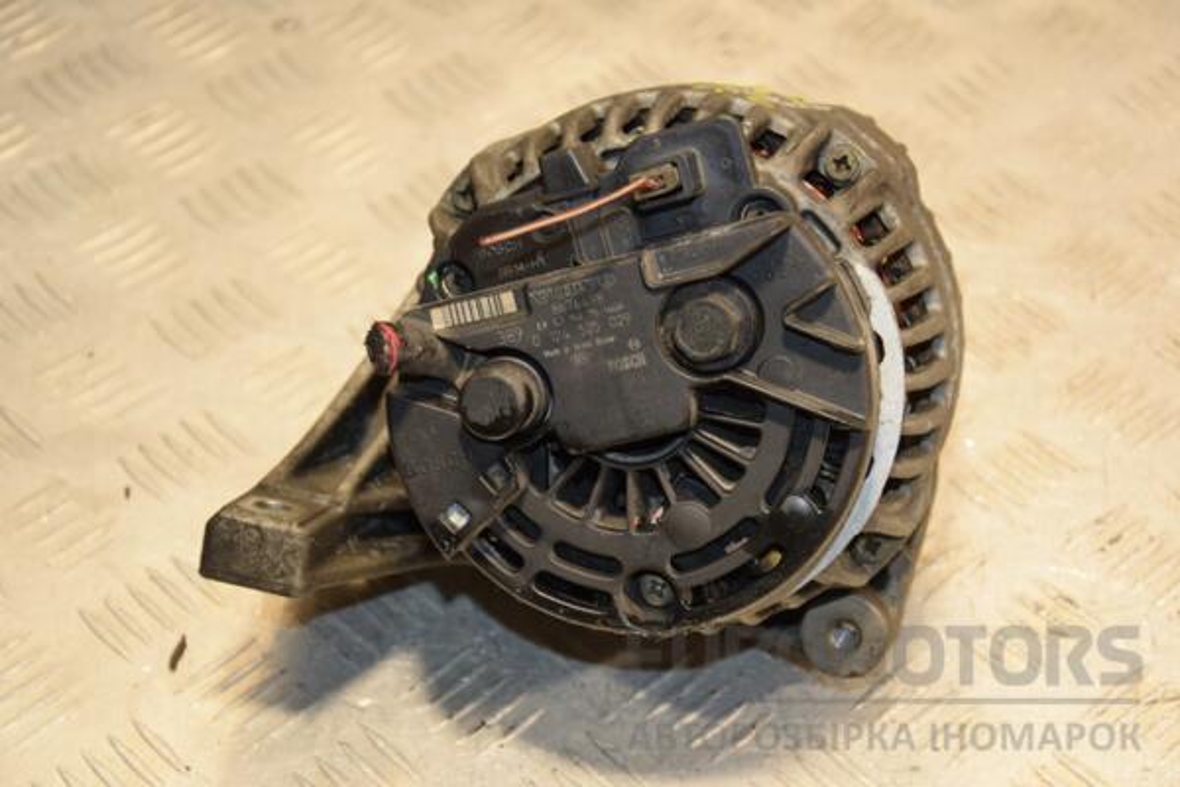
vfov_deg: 15.7
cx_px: 590
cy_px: 394
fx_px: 2851
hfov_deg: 23.4
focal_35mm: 87
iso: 800
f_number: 5
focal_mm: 58
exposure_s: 1/125
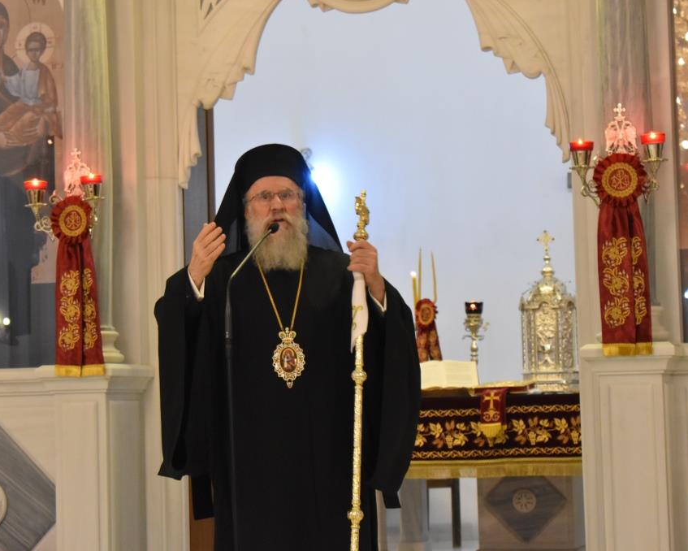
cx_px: 296
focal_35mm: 94
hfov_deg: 20.5
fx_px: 1906
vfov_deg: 16.4
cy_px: 276
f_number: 5.6
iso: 3200
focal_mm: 55
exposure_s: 1/80
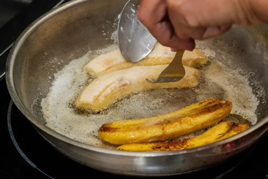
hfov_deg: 21.1
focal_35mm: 97
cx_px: 152
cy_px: 101
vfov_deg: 14.2
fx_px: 719
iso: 400
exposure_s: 1/200
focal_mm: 70
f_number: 8
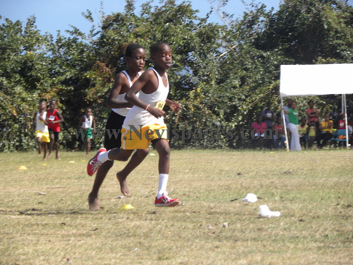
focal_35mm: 291
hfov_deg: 6.8
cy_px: 132
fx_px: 2968
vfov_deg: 5.1
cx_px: 176
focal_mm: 51.8
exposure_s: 1/272
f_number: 5
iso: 64
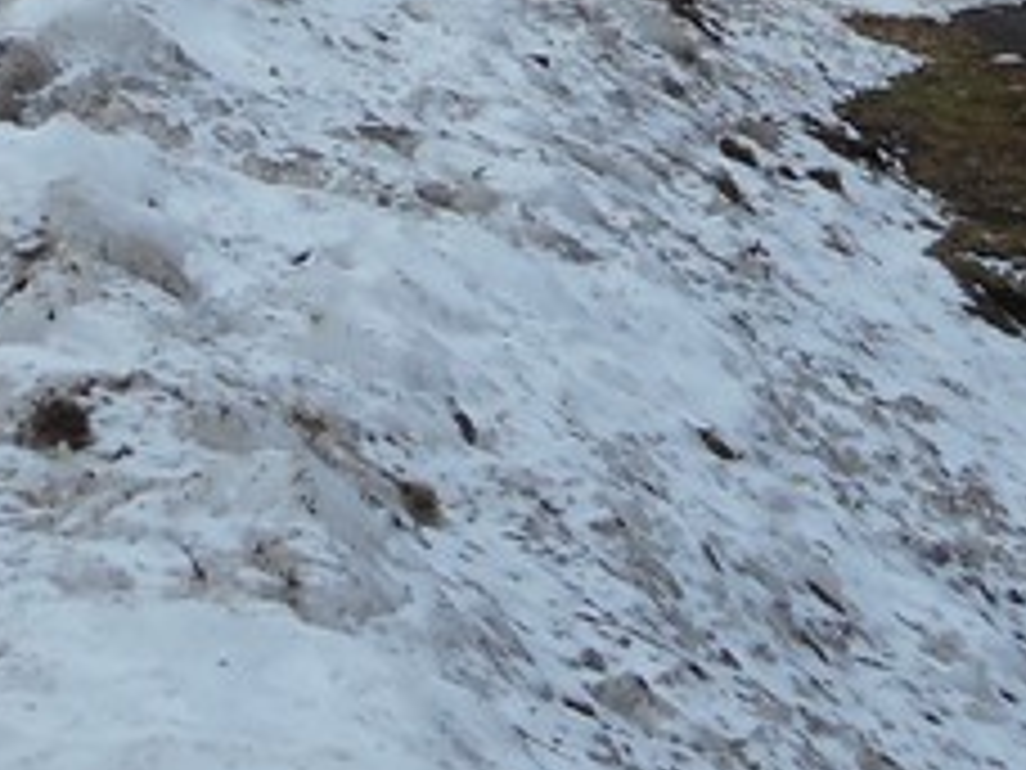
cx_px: -648
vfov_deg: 7.3
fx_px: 5869
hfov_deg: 9.6
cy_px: -504
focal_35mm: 198
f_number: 4.7
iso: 80
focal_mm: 7.9
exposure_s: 1/400
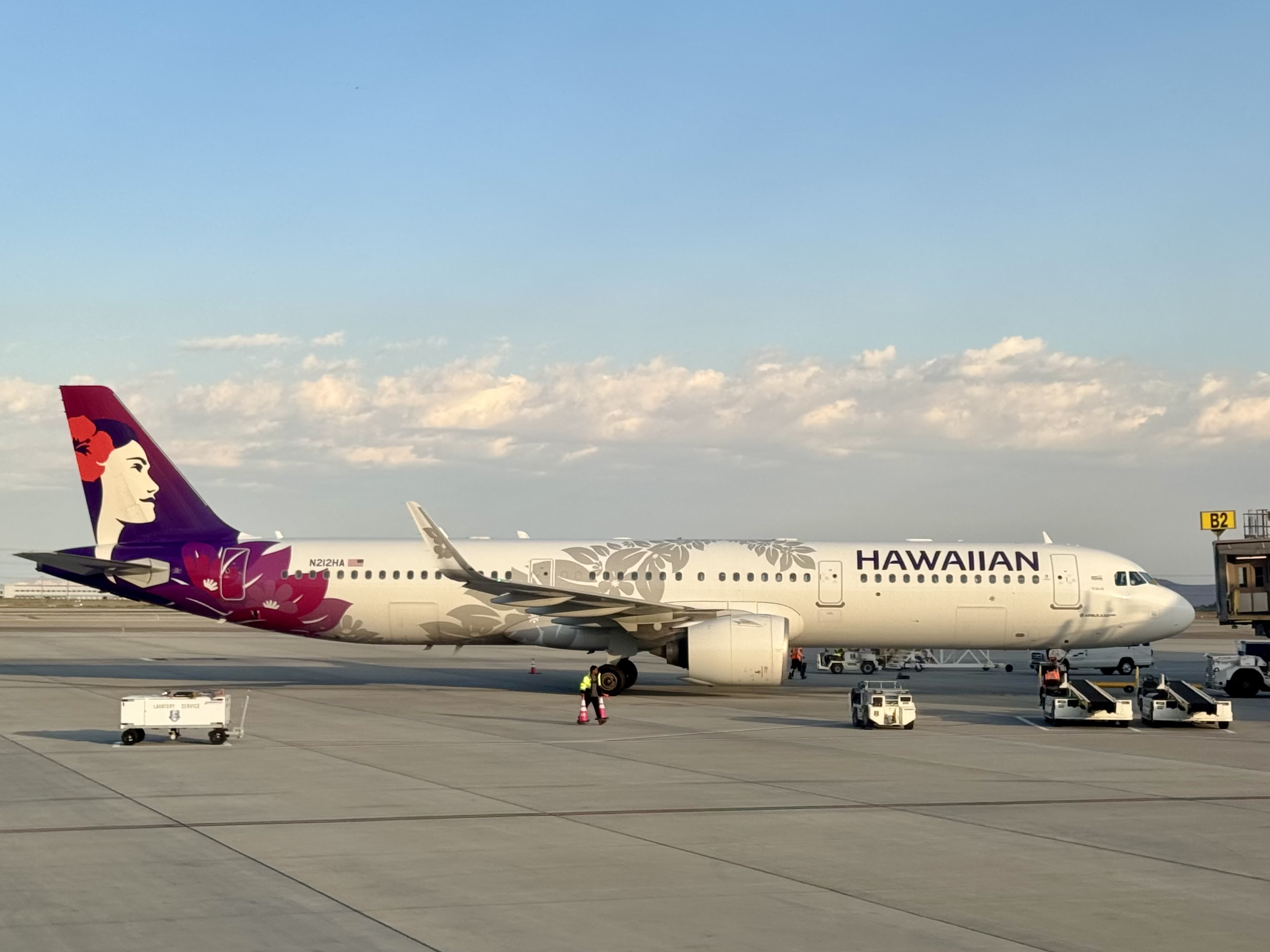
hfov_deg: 39.7
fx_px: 1761
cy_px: 476
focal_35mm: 48
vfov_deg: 30.3
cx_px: 635
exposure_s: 1/1059
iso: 64
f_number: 1.78
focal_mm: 6.76
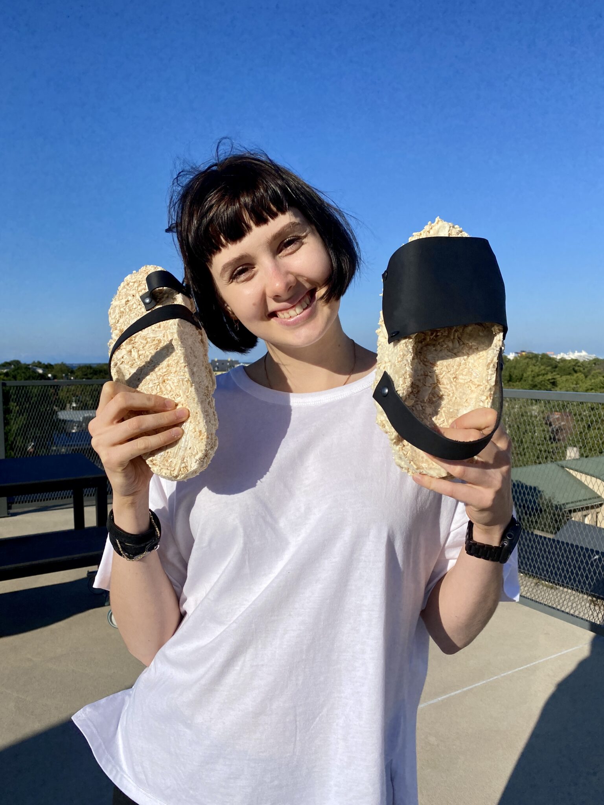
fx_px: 605
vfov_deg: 67.3
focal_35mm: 26
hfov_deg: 53.1
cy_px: 402
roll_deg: +0.3
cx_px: 302
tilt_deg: -3.2
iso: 32
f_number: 1.8
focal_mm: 4.25
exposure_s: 1/5236
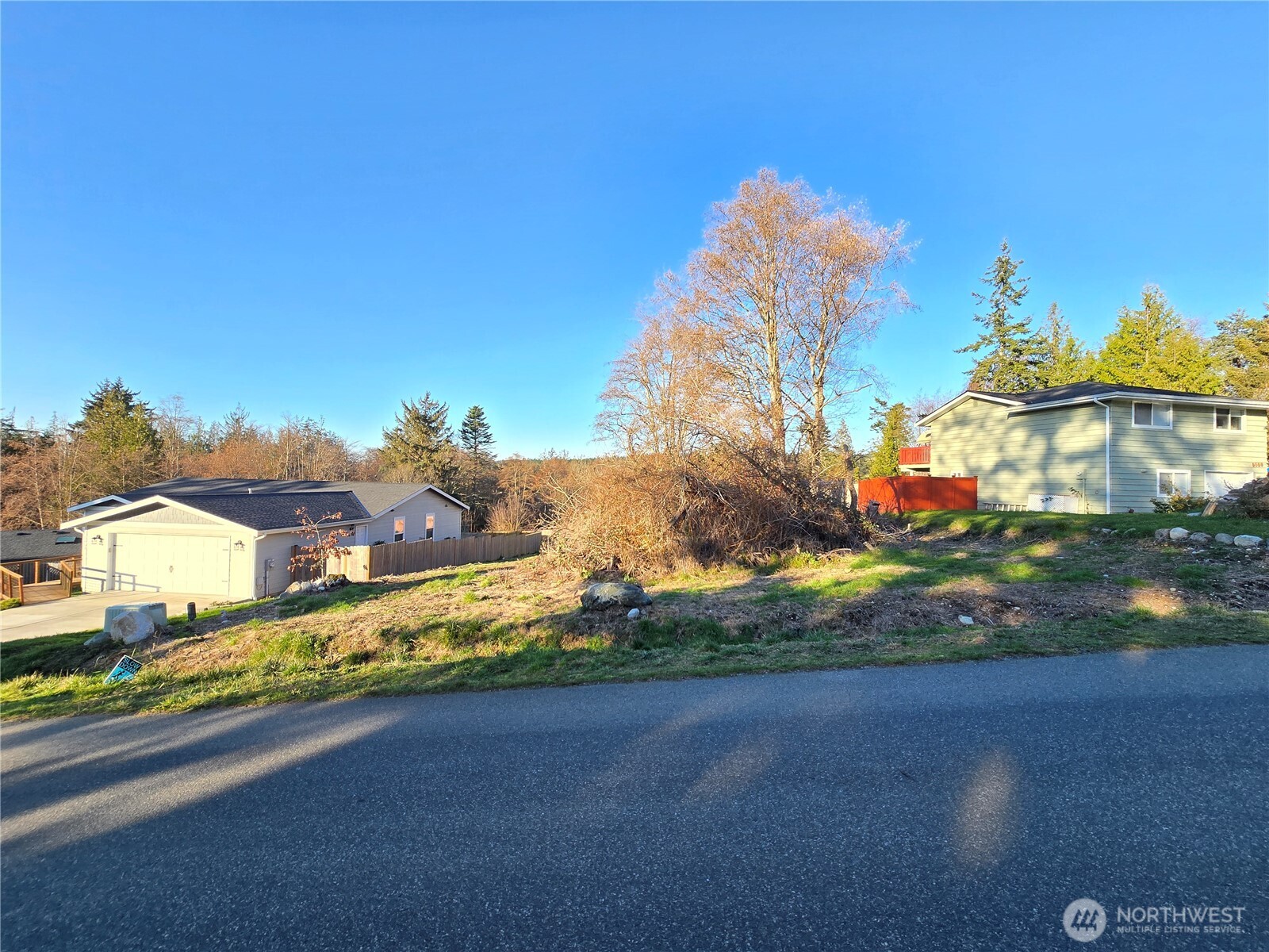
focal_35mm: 13
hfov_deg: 106.2
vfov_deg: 89.9
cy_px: 476
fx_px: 477
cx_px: 634
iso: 50
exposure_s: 1/594
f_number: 2.2
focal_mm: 2.2
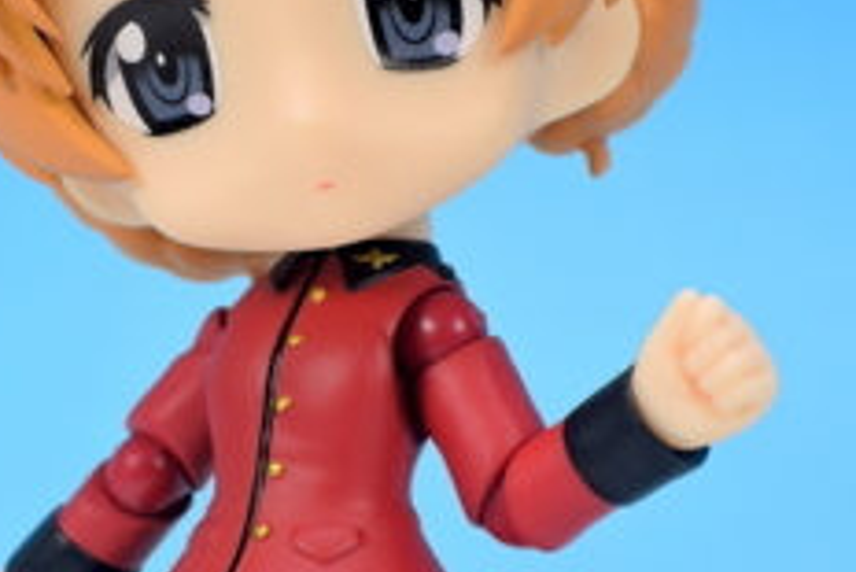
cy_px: 373
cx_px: 341
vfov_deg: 6.5
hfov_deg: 9.7
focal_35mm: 213
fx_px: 5068
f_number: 5
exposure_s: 1/2
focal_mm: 20.2
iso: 80
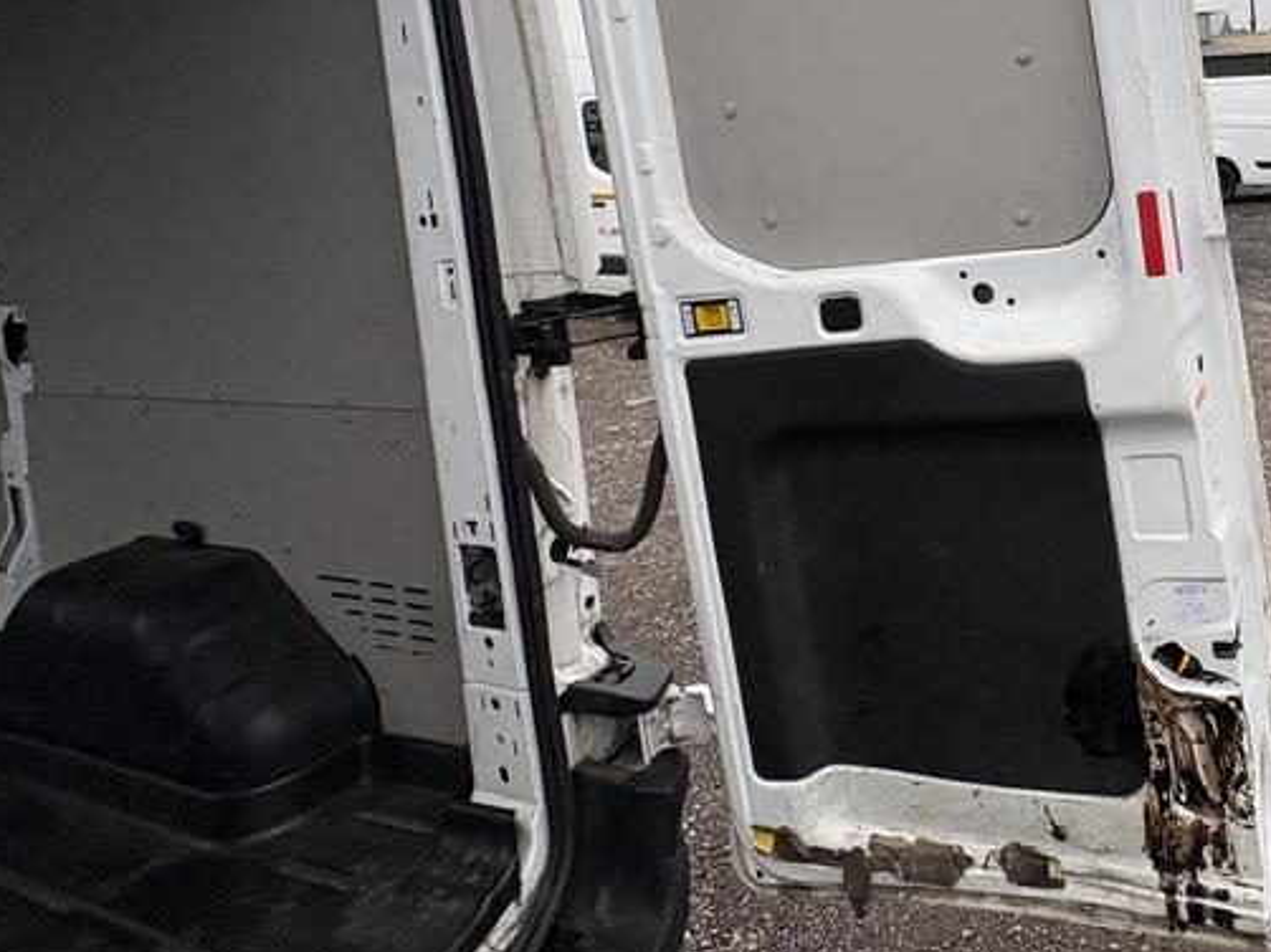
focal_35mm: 25
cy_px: 197
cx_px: 1000
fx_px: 917
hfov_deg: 63.9
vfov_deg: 51.6
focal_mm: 2.22
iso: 40
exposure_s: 1/548
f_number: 2.2
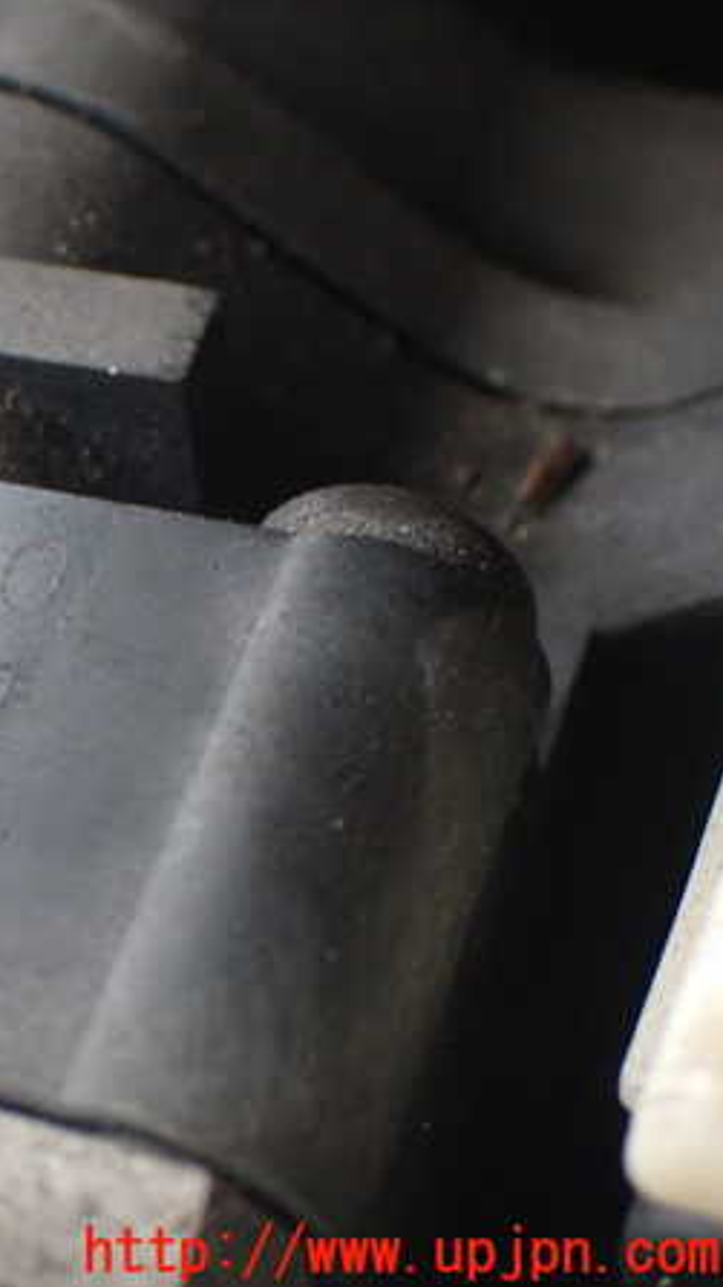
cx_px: -130
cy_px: 642
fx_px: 2696
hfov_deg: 14.8
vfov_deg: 26.9
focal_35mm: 79
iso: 800
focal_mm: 9.65
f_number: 3.3
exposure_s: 1/60
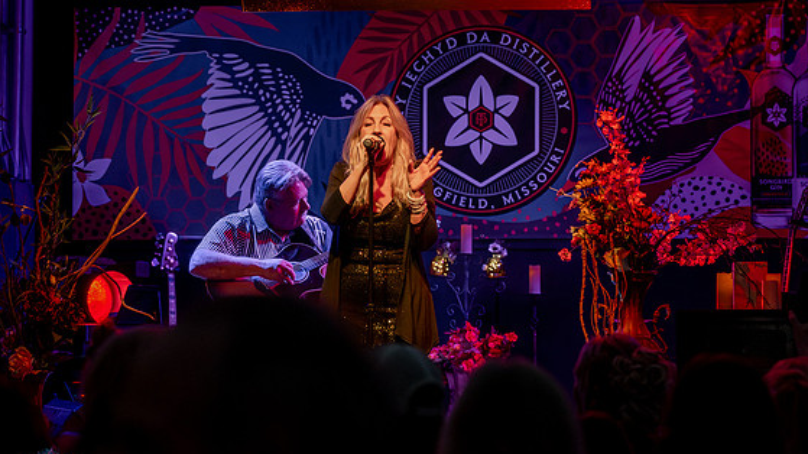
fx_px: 2677
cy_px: 186
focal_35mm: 125
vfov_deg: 9.7
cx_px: 369
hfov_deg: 17.2
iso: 8000
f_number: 3.5
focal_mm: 91
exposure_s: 1/400
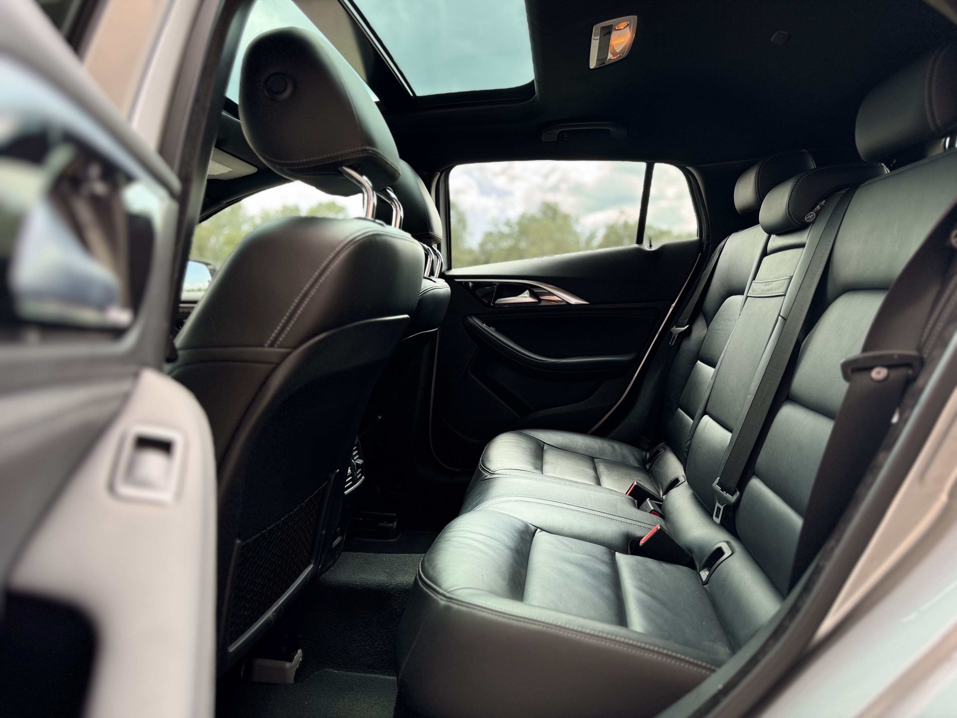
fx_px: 664
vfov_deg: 56.8
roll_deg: +2.0
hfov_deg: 71.6
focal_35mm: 24
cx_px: 478
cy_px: 359
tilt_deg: -4.8
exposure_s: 1/121
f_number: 1.78
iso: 100
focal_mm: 6.76
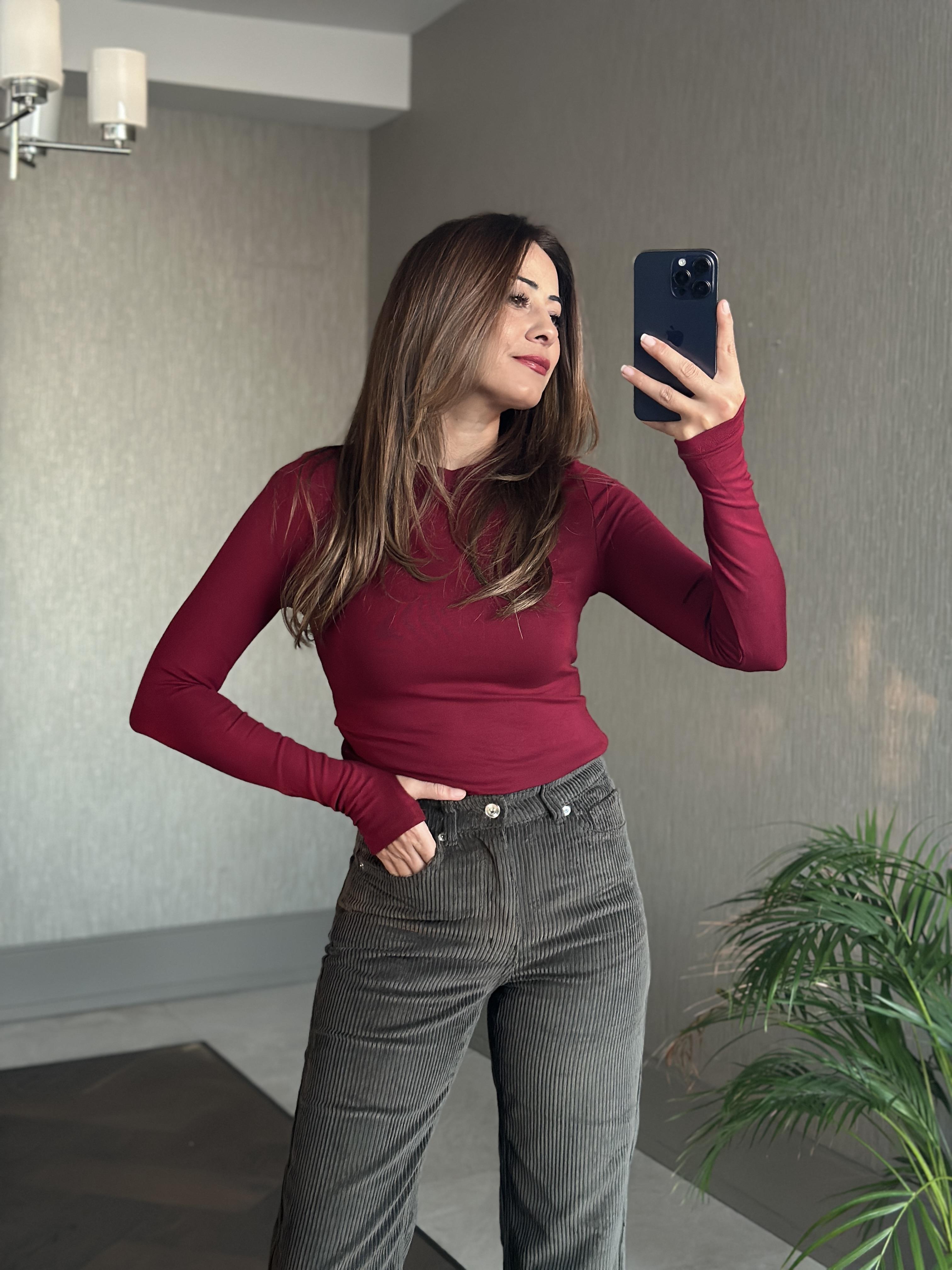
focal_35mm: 48
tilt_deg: -17.9
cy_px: 635
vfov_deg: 39.7
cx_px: 476
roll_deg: +1.3
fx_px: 1760
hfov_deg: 30.3
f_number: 1.78
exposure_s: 1/40
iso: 500
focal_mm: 6.86
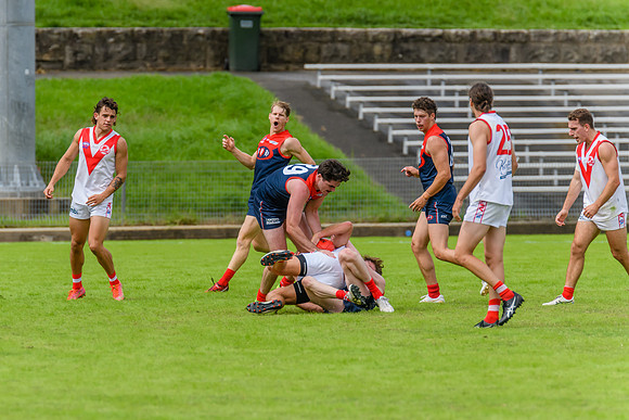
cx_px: 243
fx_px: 9001
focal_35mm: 515
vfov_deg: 2.7
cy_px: 238
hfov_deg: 4.0
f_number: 6.3
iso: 800
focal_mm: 420
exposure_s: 1/2500
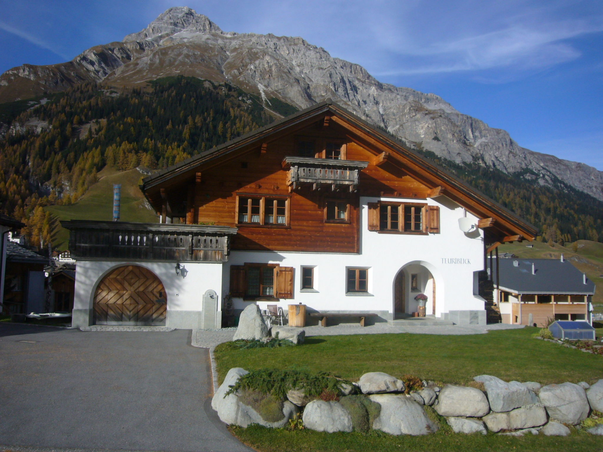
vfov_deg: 48.2
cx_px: 302
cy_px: 226
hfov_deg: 61.7
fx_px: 505
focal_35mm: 29
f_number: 5.6
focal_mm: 4.6
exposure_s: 1/400
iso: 80
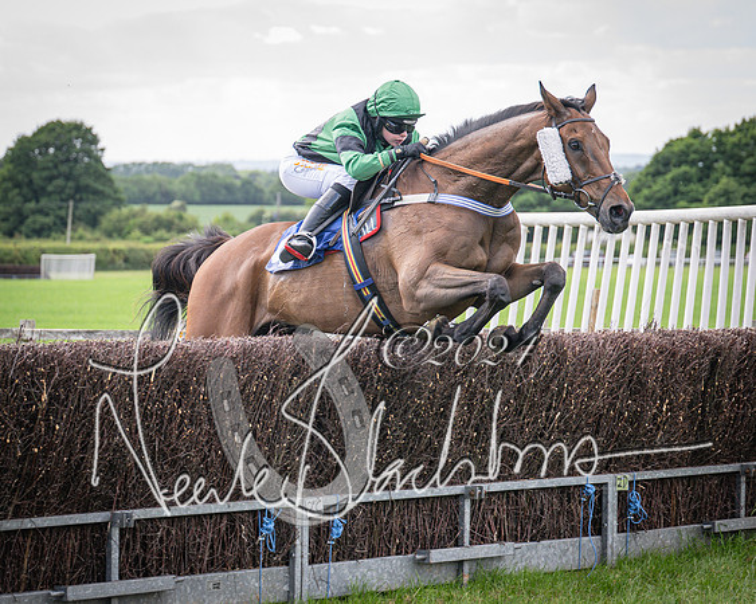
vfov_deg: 12.2
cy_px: 264
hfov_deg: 15.2
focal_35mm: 127
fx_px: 2833
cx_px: 294
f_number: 2.8
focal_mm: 70
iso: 400
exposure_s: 1/1600
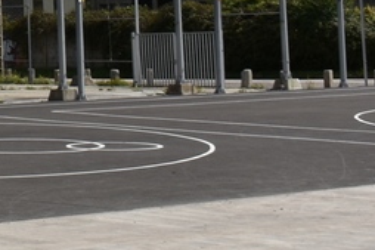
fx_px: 1416
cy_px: -104
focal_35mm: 136
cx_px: -292
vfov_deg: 9.8
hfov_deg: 13.6
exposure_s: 1/500
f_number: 8
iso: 100
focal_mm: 18
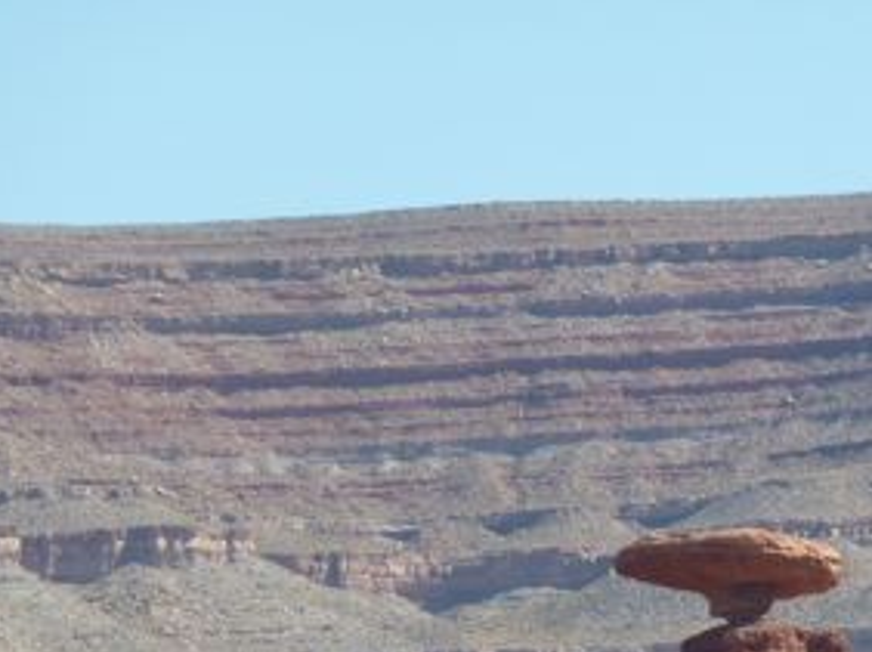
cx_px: 754
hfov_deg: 2.9
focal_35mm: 681
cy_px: 565
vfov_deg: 2.2
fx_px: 17140
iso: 80
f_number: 4.9
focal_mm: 49.2
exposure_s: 1/250
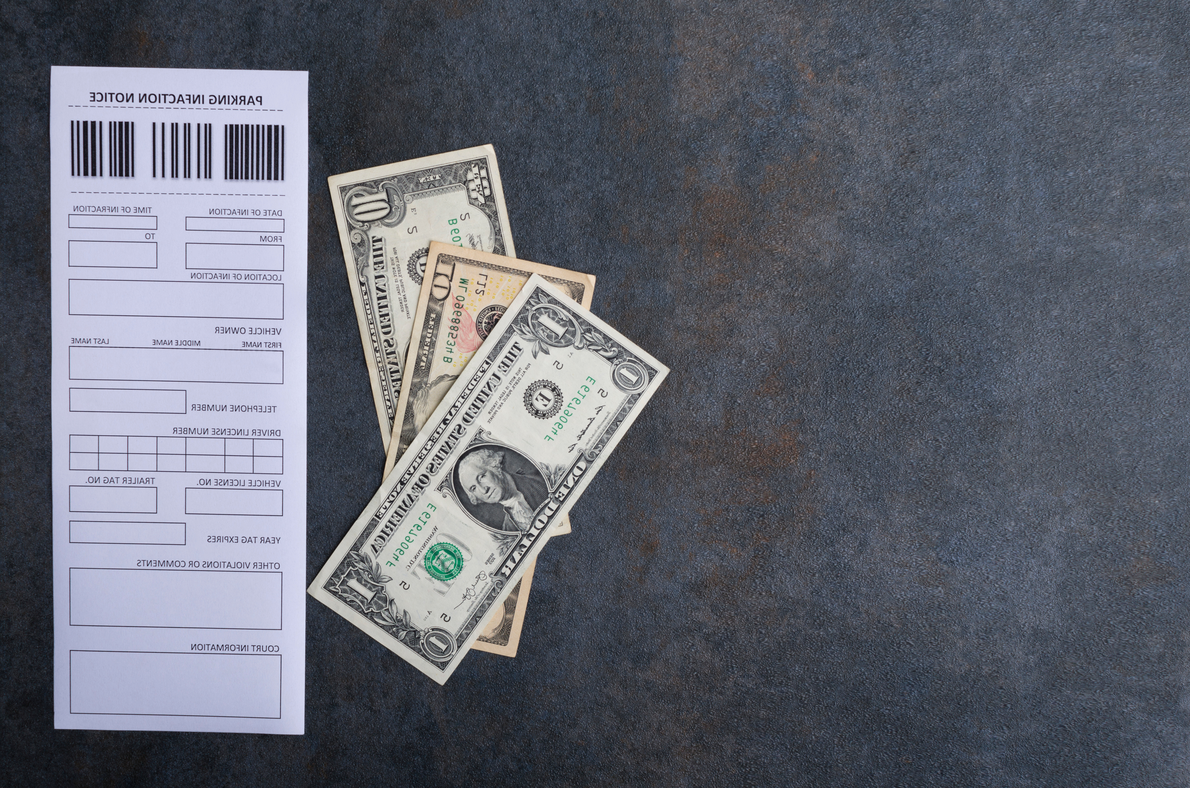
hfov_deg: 37.9
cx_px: 595
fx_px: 1732
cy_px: 394
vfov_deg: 25.6
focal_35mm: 52
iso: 100
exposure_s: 1/200
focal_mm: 35
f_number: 9
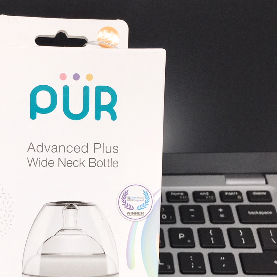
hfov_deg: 31.6
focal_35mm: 53
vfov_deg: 31.8
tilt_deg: -49.1
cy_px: 194
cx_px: 65
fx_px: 480
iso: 32
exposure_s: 1/50
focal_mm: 4.15
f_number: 2.2
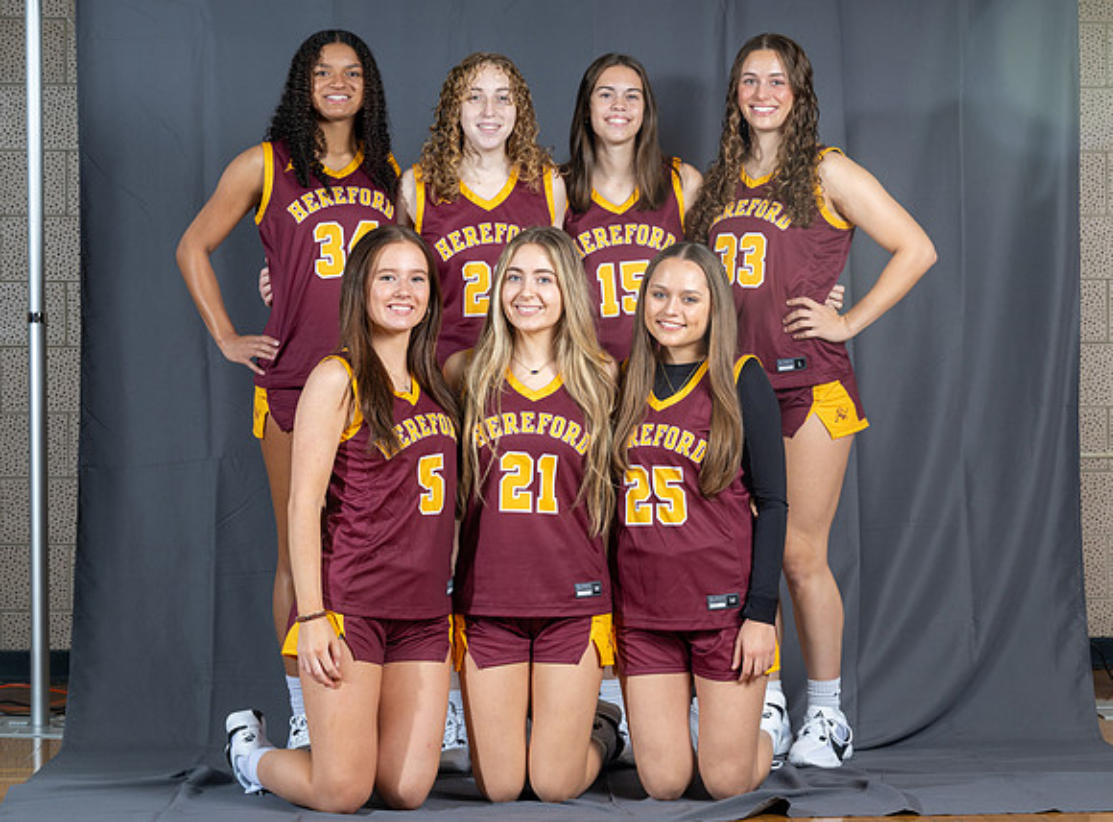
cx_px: 644
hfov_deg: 21.2
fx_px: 2974
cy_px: 358
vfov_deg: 15.7
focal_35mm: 93
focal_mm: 77
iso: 200
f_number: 8
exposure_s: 1/200
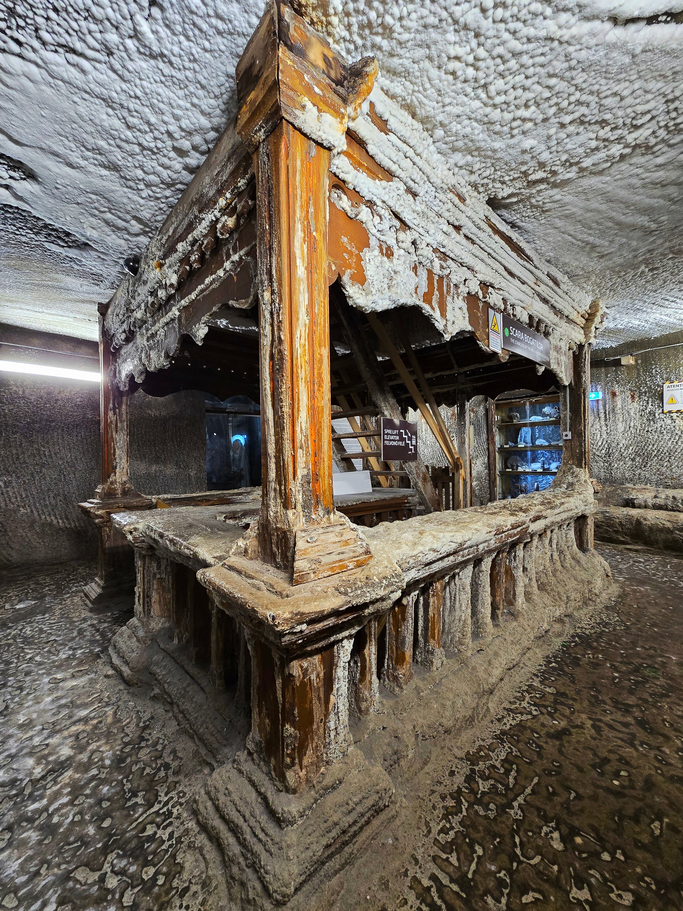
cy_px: 456
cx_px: 342
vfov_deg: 106.2
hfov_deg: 89.9
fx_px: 342
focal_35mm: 13
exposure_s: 1/50
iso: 320
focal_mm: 2.2
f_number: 2.2
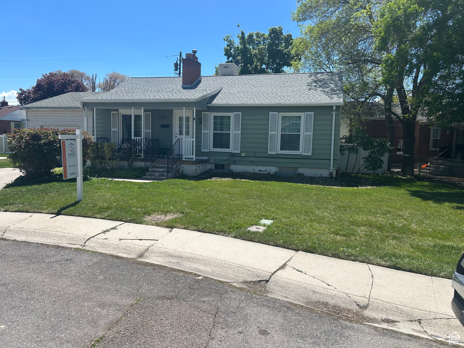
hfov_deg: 67.3
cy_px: 174
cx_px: 232
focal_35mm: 26
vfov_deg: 53.1
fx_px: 349
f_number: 1.5
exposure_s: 1/3831
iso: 50
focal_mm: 5.7
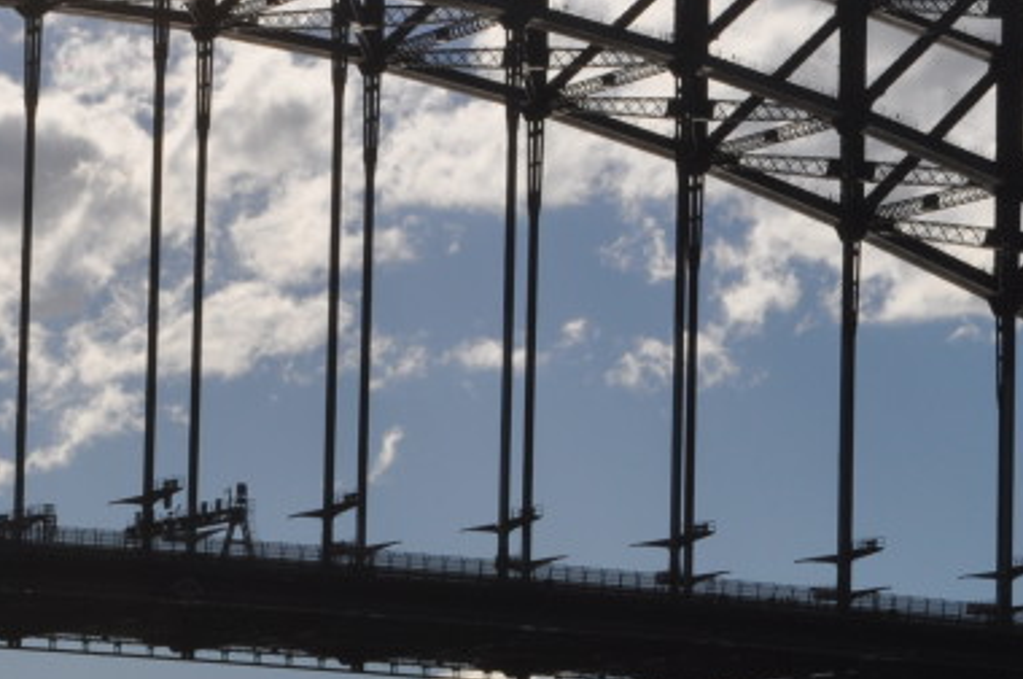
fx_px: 6308
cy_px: 420
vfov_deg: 6.2
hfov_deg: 9.2
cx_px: 19
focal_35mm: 222
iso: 200
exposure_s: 1/400
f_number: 20
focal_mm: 55
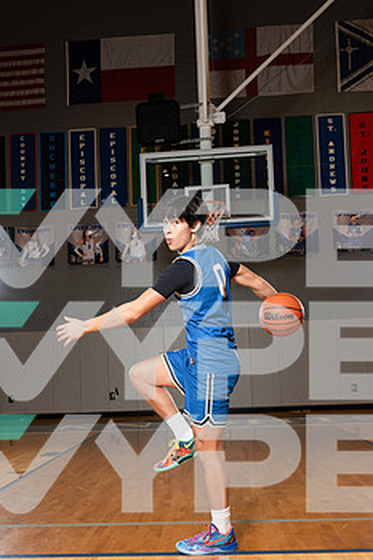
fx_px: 560
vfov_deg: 52.6
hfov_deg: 36.8
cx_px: 179
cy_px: 352
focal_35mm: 36
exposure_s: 1/250
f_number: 5.6
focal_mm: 28
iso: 400
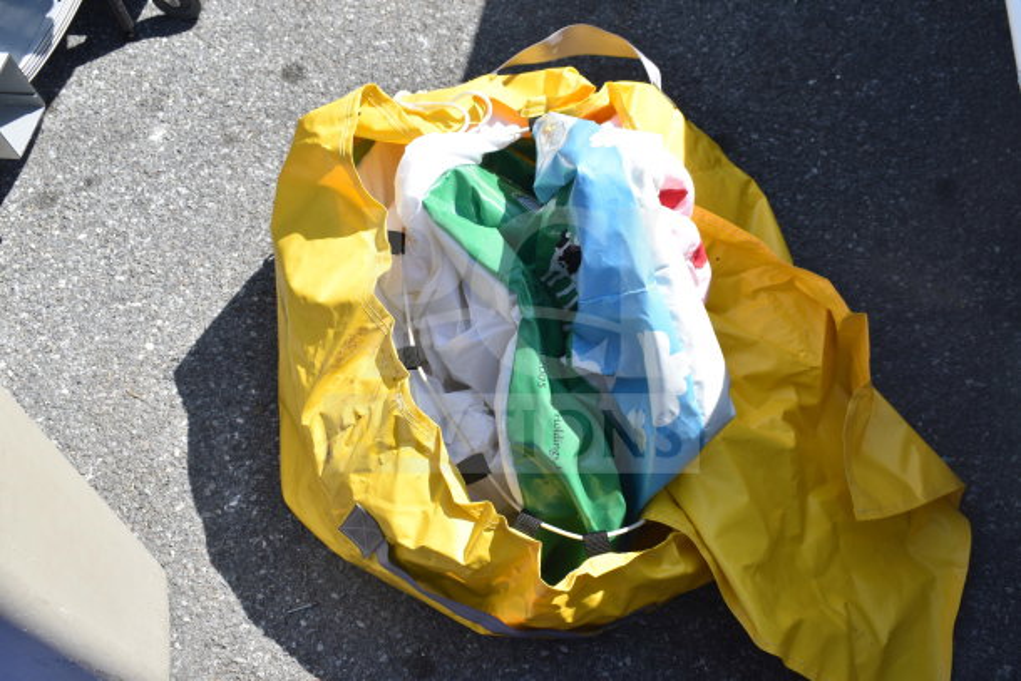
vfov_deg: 36.9
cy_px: 340
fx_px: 1021
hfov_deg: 53.1
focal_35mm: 36
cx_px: 510
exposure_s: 1/250
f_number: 8
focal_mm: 24
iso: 200
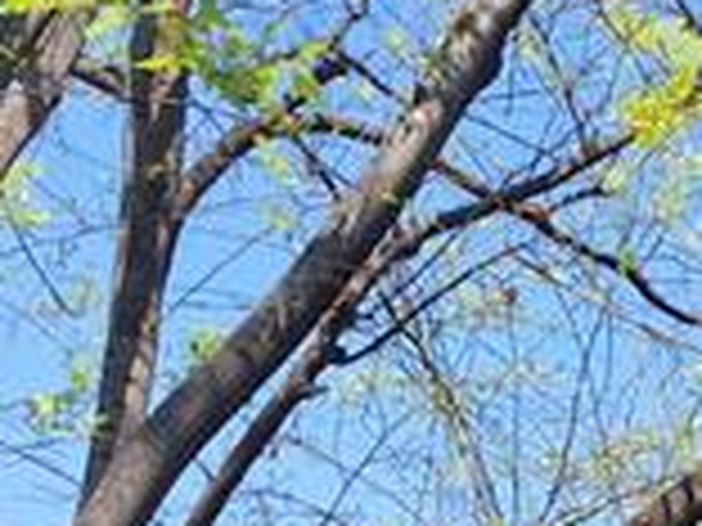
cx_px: 1080
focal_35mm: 118
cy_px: 1146
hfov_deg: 15.3
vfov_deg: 11.1
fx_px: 2393
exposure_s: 1/1616
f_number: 1.8
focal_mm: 5.54
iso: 40
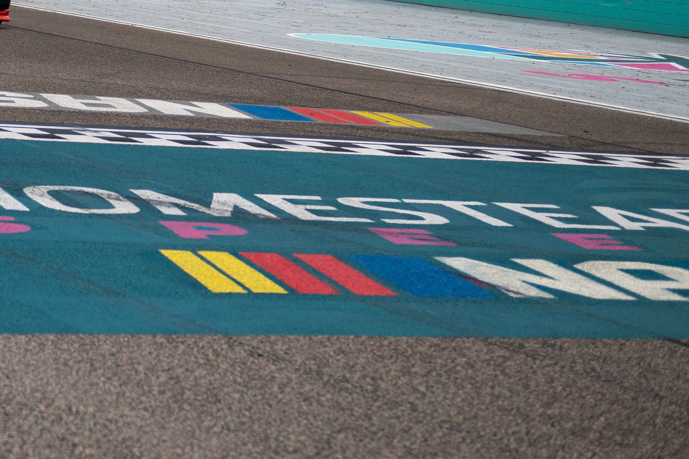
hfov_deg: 16.4
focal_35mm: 121
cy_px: 57
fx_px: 2315
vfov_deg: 11.3
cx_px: -86
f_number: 2.8
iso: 160
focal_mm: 48
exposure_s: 1/1600
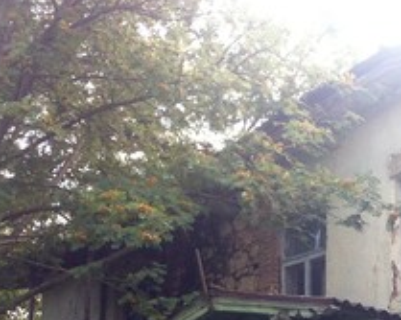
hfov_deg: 16.3
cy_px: 429
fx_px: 1352
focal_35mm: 114
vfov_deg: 13.0
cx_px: 457
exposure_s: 1/138
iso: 80
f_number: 2.8
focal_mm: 3.85
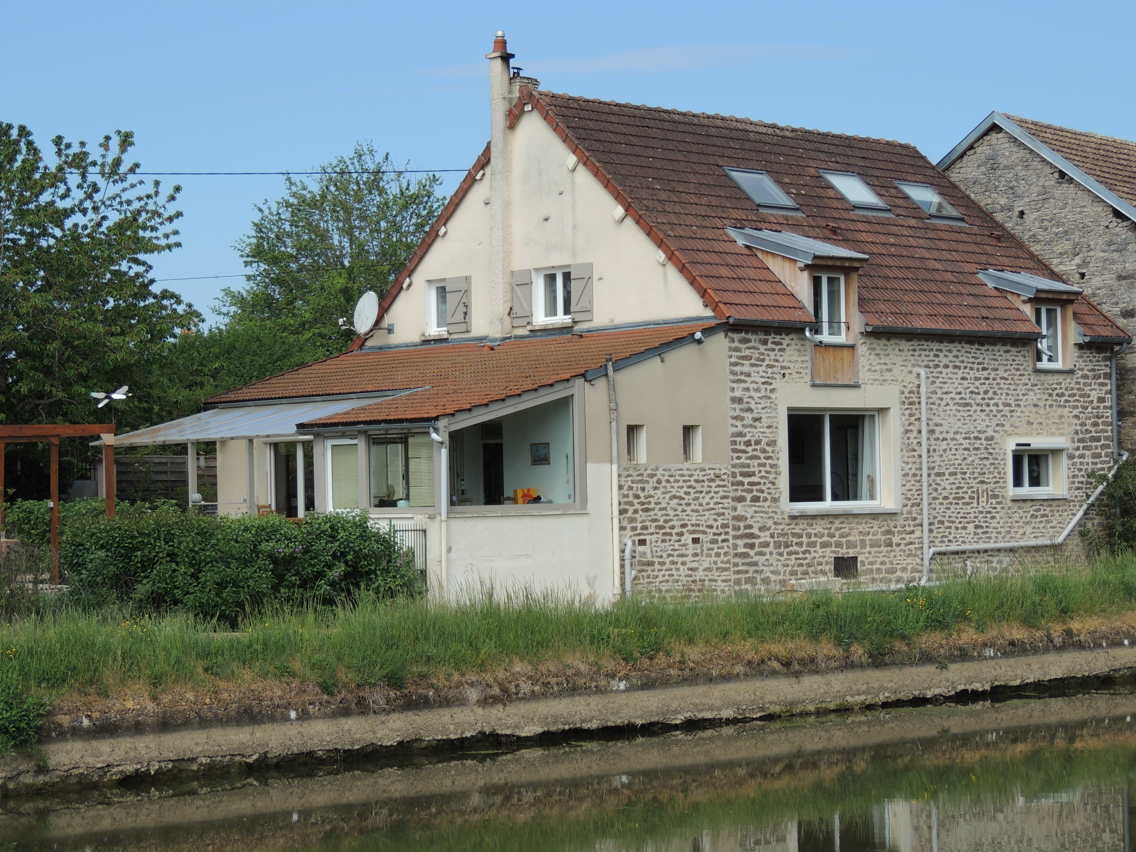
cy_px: 426
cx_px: 568
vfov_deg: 17.4
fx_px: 2789
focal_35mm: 85
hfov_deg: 23.0
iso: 100
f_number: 4
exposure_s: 1/800
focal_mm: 15.1
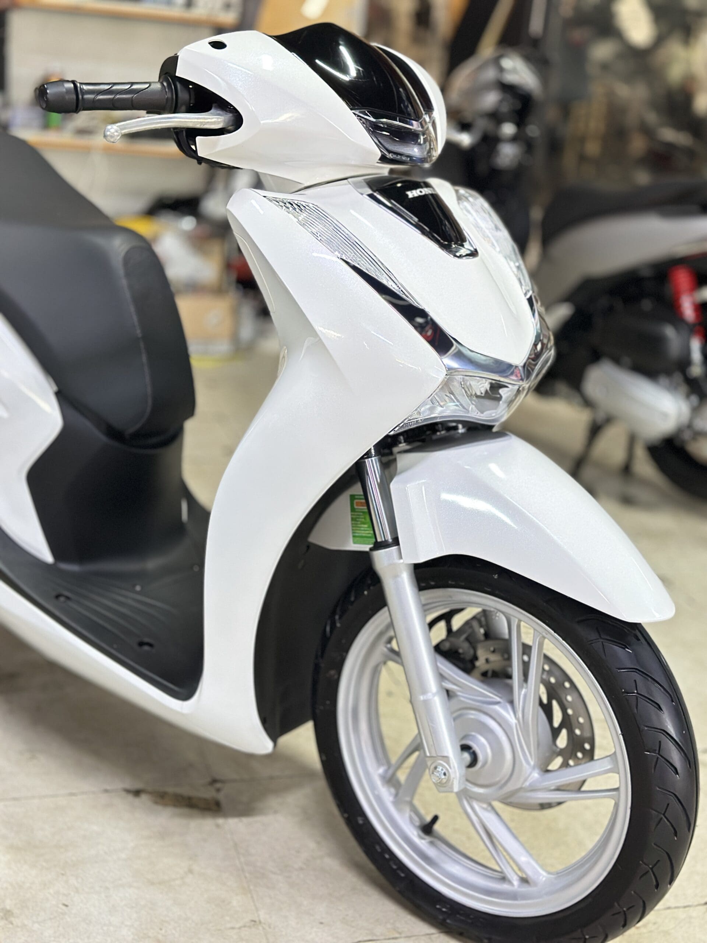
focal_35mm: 48
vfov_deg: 39.7
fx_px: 1307
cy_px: 472
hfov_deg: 30.3
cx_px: 354
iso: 500
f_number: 1.78
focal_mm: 6.86
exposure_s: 1/33
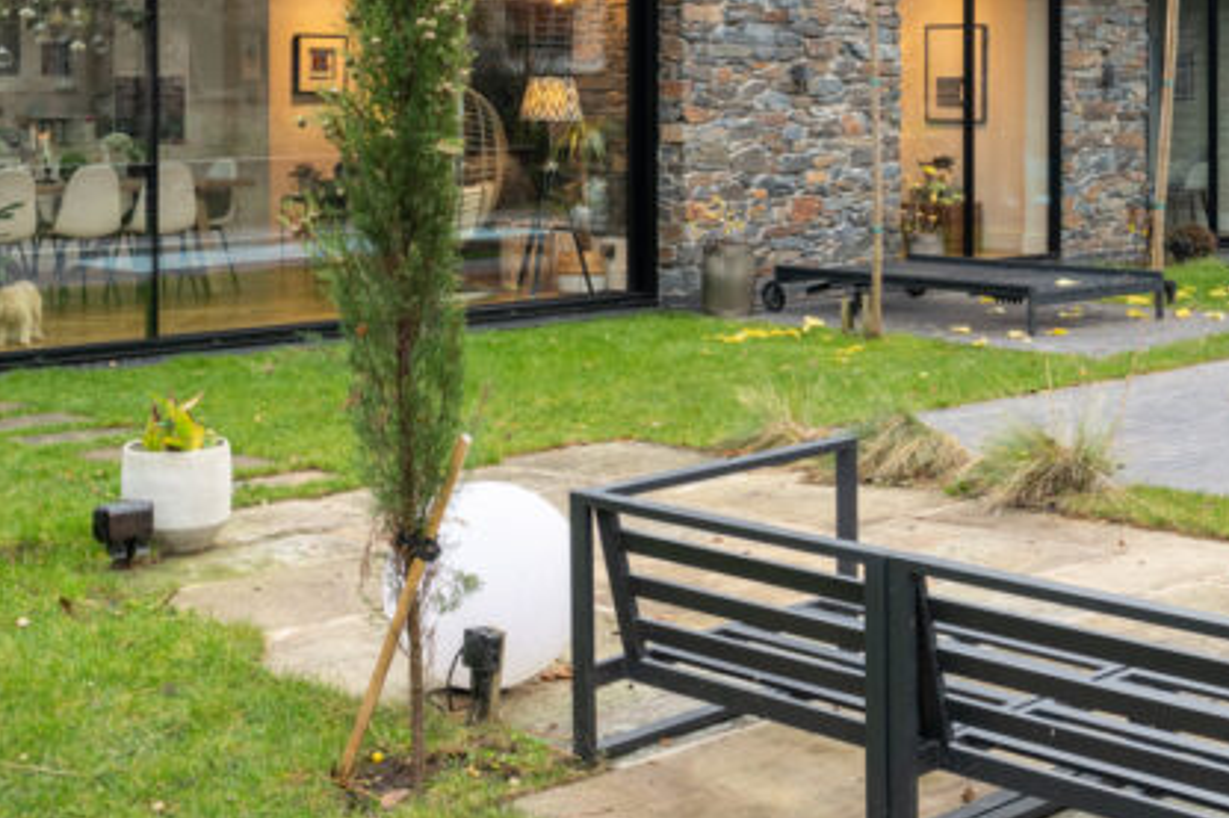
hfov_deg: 33.4
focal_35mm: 60
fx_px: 2047
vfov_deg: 20.9
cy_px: -185
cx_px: 700
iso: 200
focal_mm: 24
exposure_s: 1/20
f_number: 8
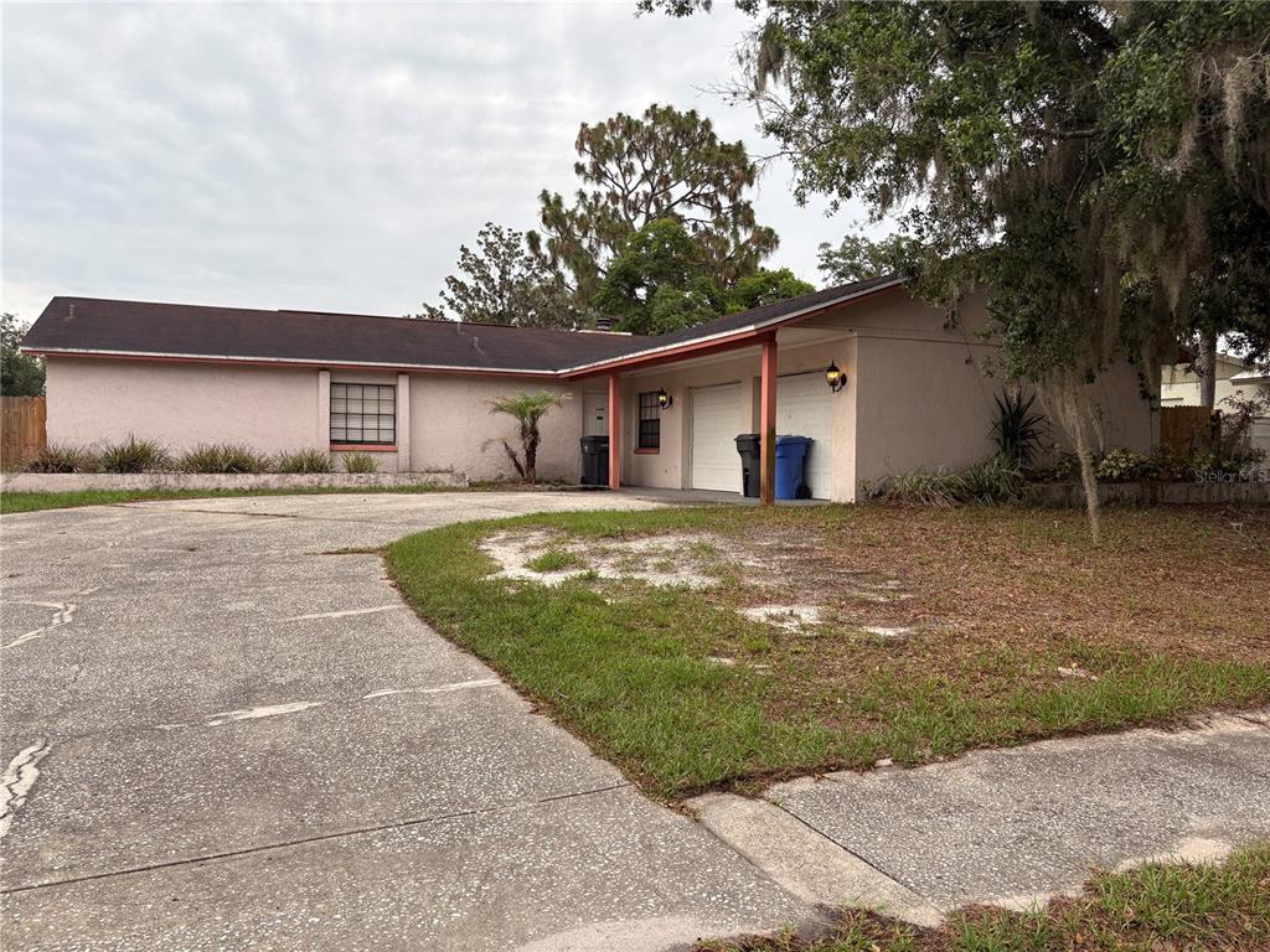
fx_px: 954
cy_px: 476
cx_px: 635
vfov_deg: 53.1
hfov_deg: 67.3
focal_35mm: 26
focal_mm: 5.96
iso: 40
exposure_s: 1/322
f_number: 1.6
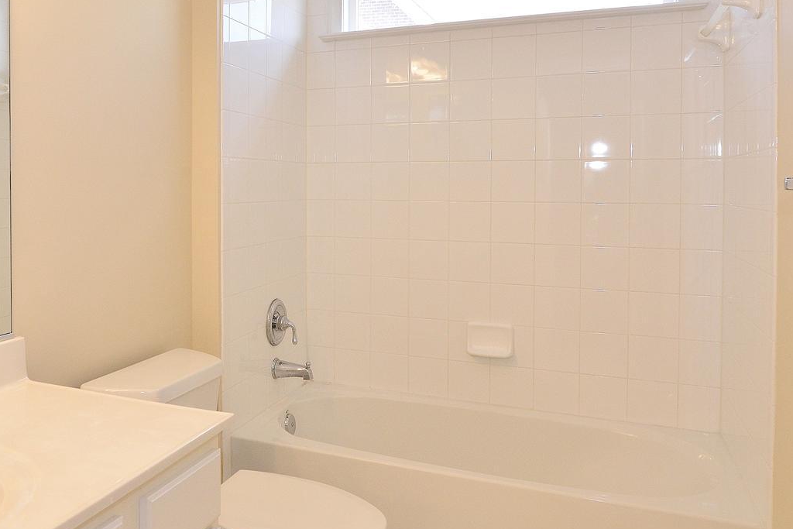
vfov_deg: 40.8
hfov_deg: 56.9
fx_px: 705
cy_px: 189
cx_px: 239
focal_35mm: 32
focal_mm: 16
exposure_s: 1/80
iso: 1600
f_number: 10
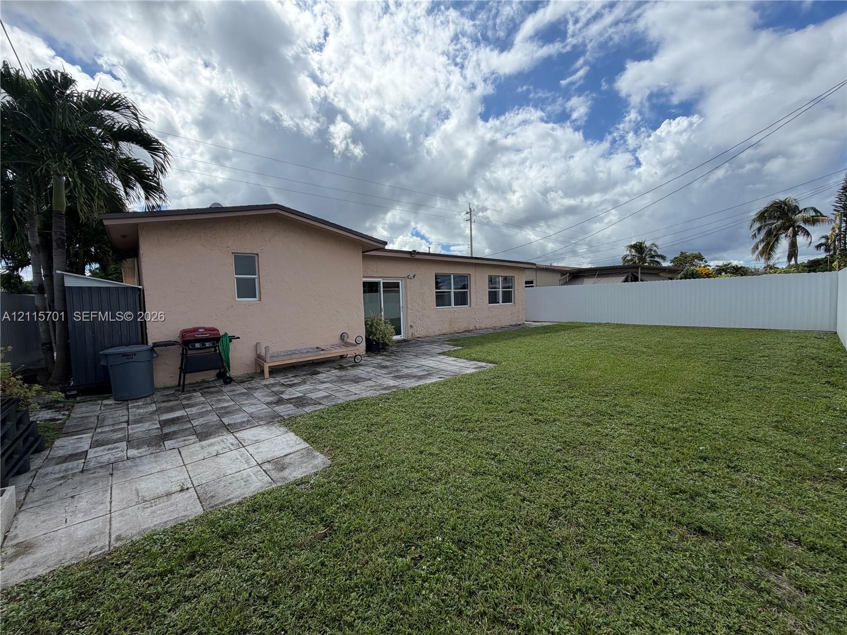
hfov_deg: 102.1
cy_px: 318
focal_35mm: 14
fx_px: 343
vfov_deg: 85.7
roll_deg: +2.3
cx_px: 424
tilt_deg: -3.8
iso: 25
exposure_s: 1/1285
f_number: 2.2
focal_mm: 2.22
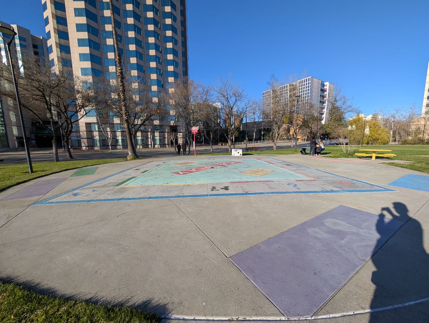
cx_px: 214
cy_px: 162
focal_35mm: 12
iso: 48
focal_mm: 2.02
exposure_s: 1/2660
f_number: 1.7
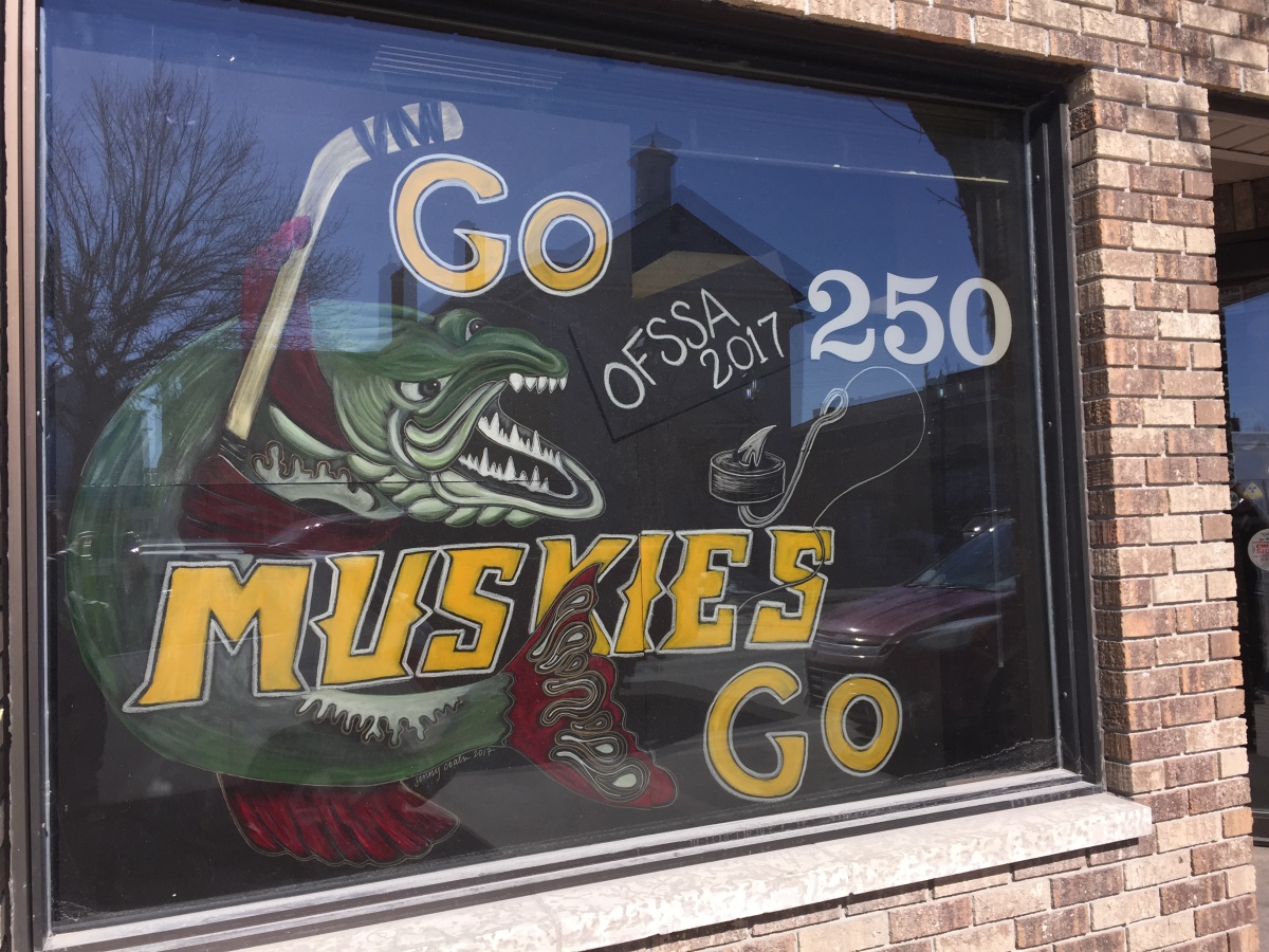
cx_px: 634
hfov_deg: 61.7
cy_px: 476
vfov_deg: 48.2
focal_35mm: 29
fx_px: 1063
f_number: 2.2
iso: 40
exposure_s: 1/1522
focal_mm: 4.15
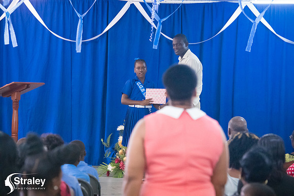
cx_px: 147
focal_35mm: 170
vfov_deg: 8.1
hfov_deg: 12.1
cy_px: 98
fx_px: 1389
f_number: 6.3
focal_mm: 170
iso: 22800
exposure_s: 1/200
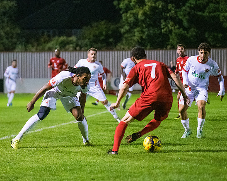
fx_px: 1155
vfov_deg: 9.0
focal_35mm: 172
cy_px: 86
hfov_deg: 11.2
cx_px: 81
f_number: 2.8
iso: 10000
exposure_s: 1/1250
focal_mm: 125
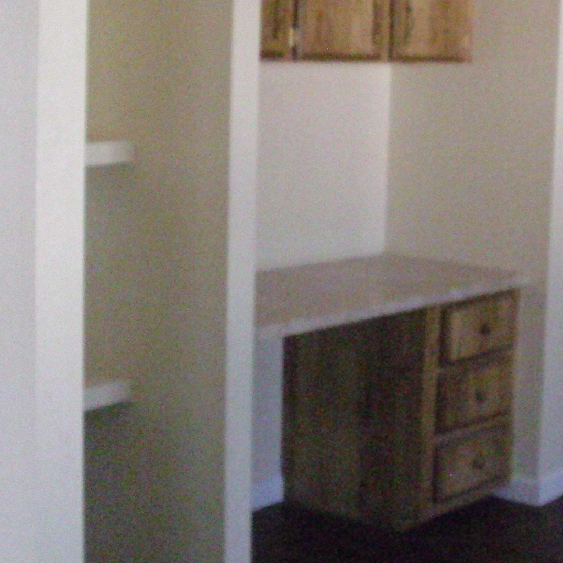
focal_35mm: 80
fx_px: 1472
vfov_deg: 21.5
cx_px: 365
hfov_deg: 21.6
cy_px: 152
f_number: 3.1
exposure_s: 1/60
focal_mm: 6.3
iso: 1000
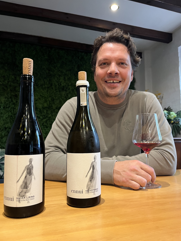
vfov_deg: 65.3
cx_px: 93
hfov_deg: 51.3
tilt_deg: +4.1
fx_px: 188
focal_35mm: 27
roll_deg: +1.7
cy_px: 122
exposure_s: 1/50
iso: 200
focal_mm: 5.1
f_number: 1.6
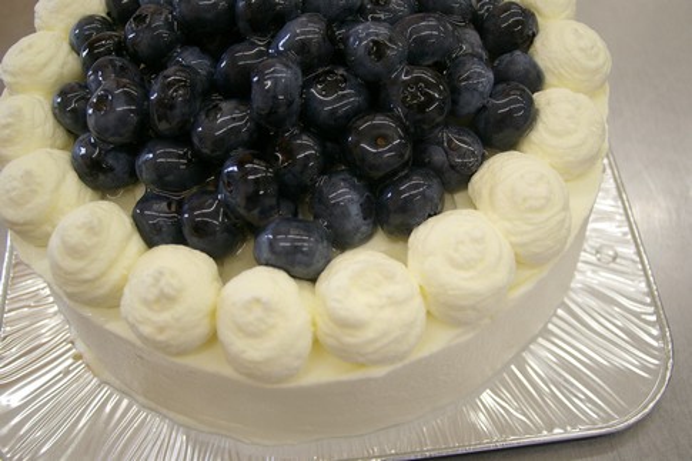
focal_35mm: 42
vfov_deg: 31.9
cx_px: 346
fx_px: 807
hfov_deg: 46.4
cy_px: 230
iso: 400
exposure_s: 1/45
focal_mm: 28
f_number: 4
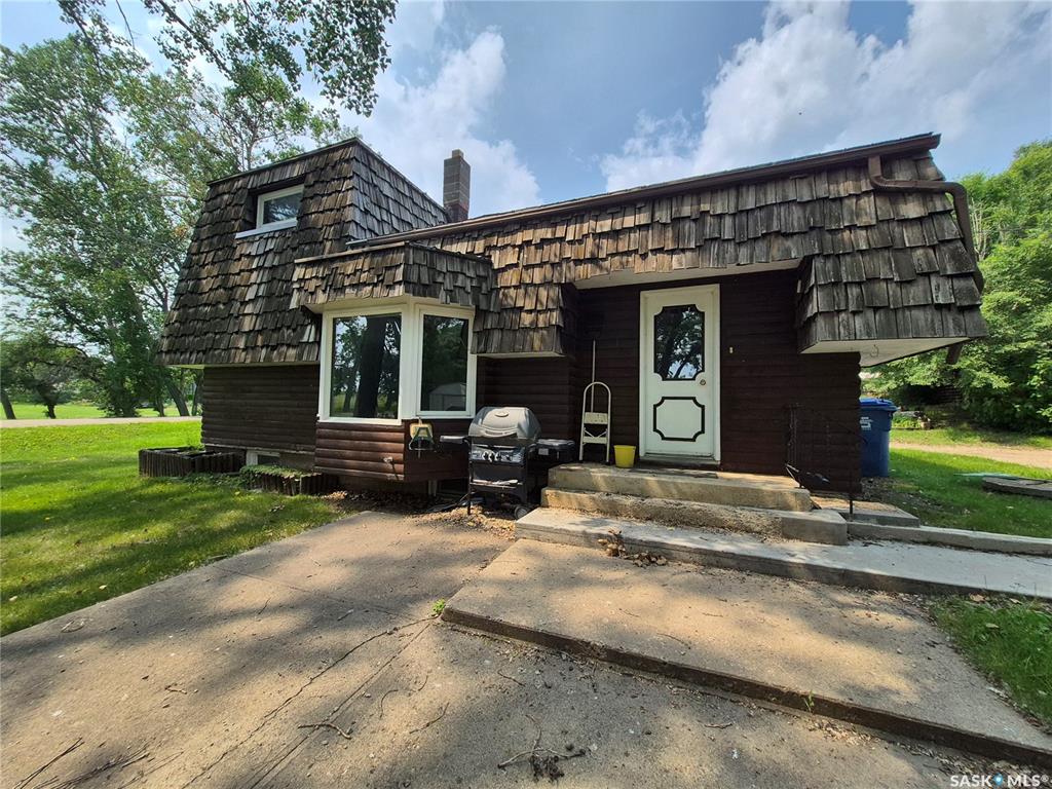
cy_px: 394
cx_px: 526
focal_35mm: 13
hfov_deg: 106.2
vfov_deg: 89.9
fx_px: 395
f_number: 2.2
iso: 50
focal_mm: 1.74
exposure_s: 1/1664
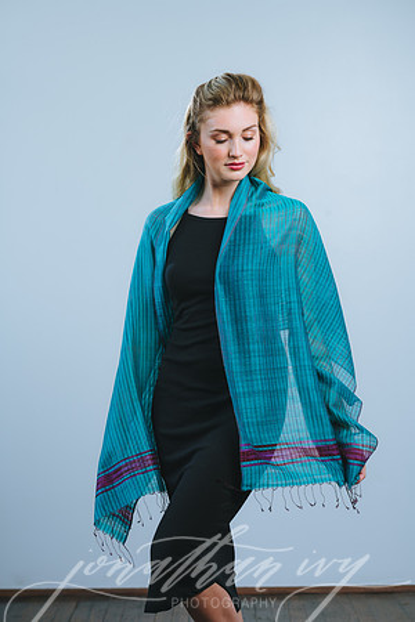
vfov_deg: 23.9
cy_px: 311
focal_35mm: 85
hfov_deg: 16.1
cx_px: 208
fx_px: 1470
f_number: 4
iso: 100
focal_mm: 85
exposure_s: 1/200
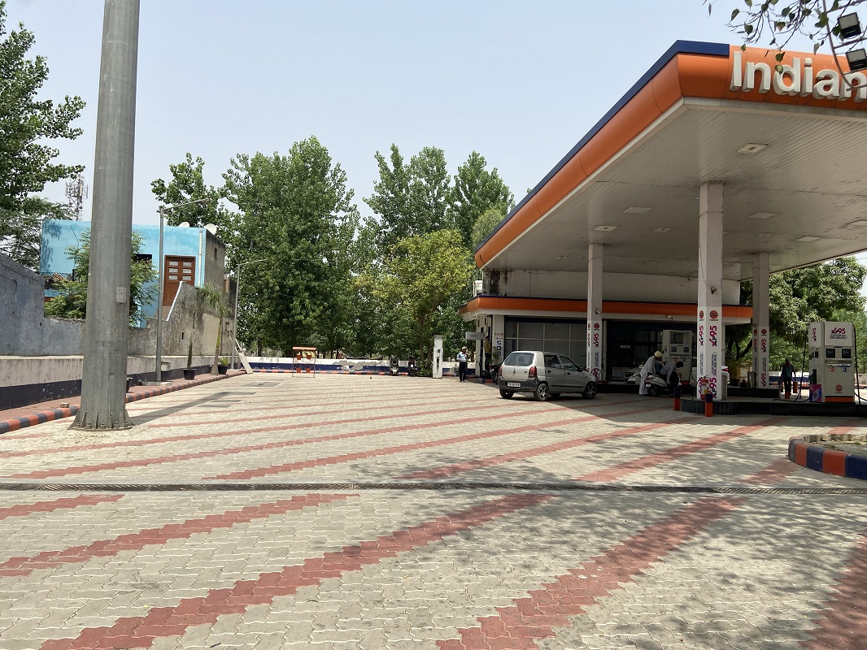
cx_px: 434
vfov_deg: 53.1
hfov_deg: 67.3
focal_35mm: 26
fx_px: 651
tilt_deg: +2.4
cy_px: 325
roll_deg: -1.8
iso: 32
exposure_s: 1/2817
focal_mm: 4.25
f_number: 1.8
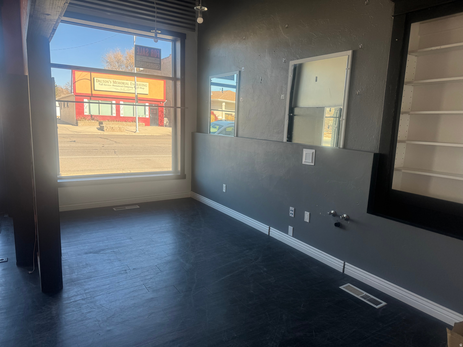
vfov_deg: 56.8
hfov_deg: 71.6
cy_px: 174
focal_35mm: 24
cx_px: 232
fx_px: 321
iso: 80
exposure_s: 1/292
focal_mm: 6.76
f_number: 1.78
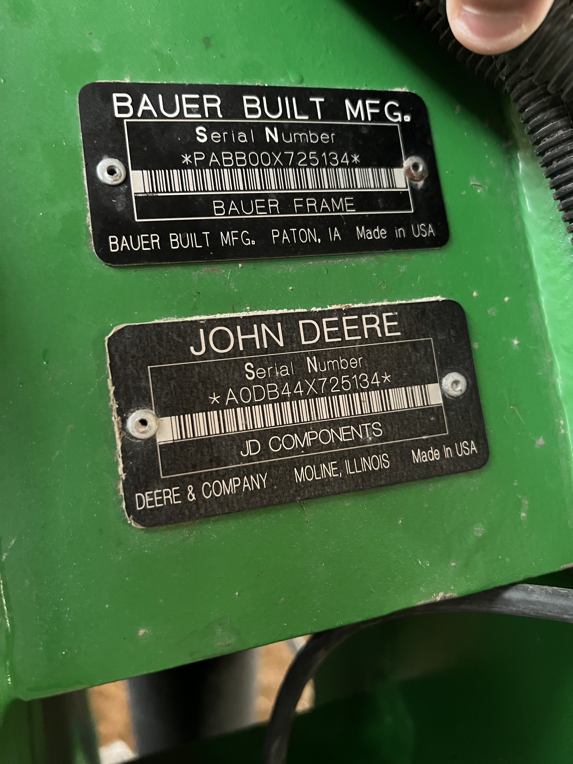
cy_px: 382
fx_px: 574
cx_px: 286
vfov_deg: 67.3
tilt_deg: -20.6
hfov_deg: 53.1
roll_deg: +0.1
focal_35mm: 26
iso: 640
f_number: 1.5
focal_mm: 5.7
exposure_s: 1/31
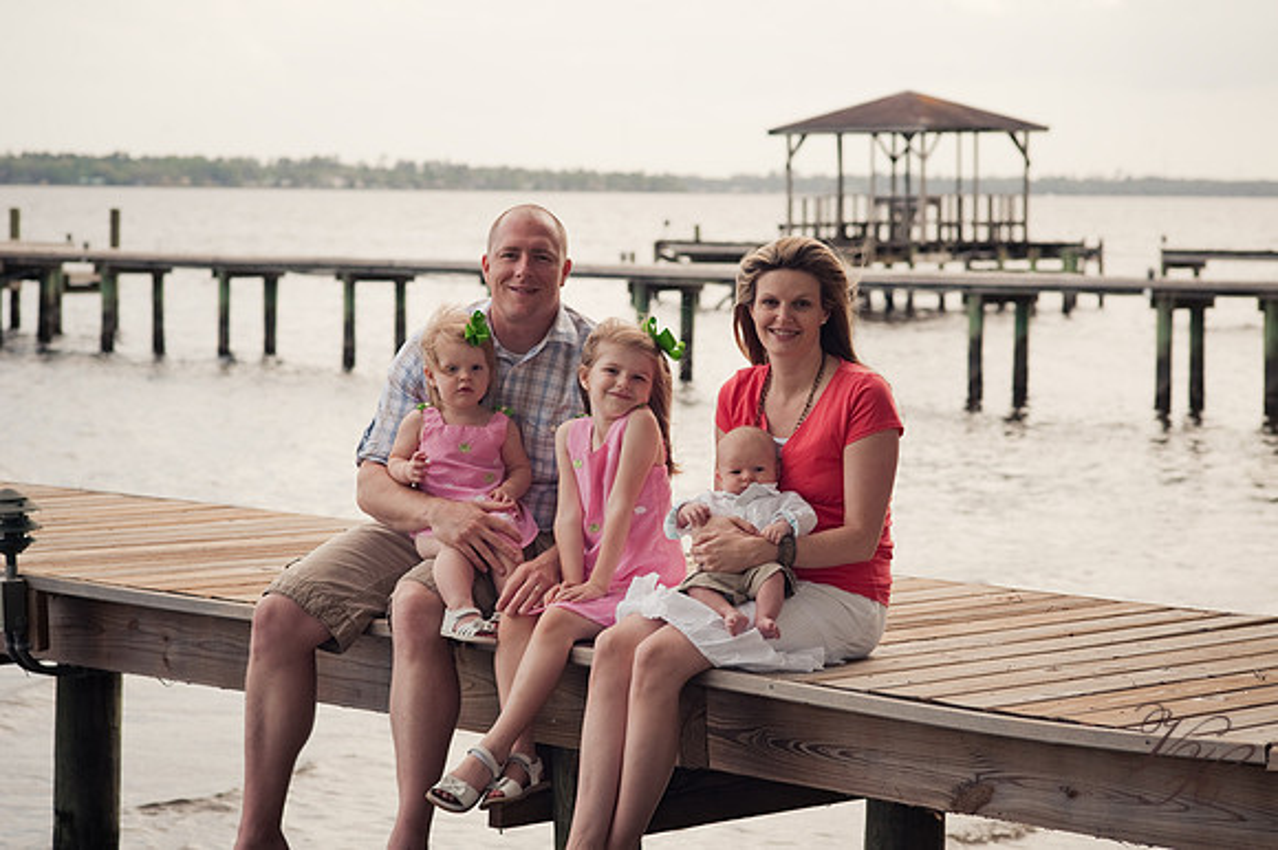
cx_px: 639
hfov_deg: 19.5
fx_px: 3725
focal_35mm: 105
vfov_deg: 13.0
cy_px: 425
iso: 200
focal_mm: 105
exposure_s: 1/250
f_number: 6.3
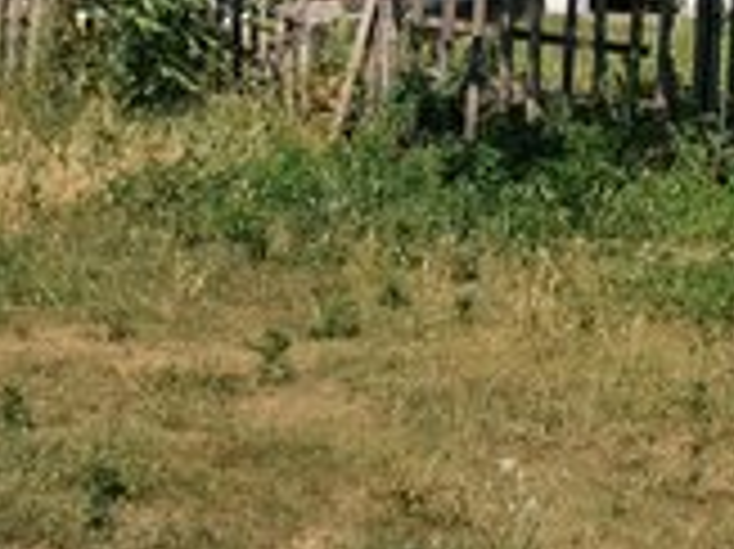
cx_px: 531
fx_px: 2712
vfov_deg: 11.4
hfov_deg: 15.4
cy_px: -99
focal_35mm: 128
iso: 50
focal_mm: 4.75
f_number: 1.8
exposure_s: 1/2525
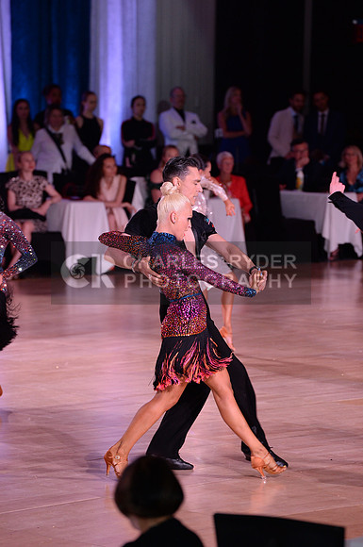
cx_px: 182
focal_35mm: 200
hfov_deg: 6.8
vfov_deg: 10.3
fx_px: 3034
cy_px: 274
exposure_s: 1/250
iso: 2000
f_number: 5
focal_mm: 200
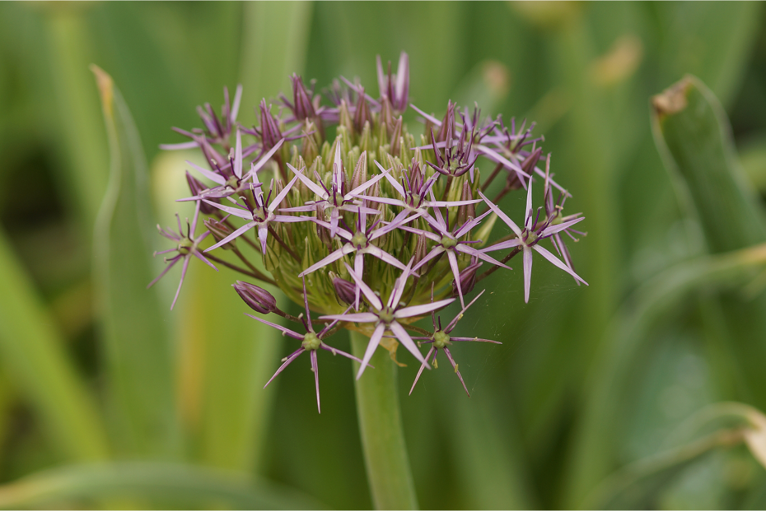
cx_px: 383
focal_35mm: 150
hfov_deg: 13.7
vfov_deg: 9.1
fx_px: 3191
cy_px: 256
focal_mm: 100
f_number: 3.2
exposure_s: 1/250
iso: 100
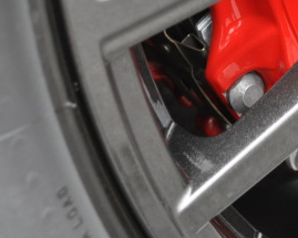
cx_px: 263
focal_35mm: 116
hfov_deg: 16.4
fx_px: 1023
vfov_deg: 13.2
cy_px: 44
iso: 800
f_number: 4.5
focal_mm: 30
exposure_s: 1/50
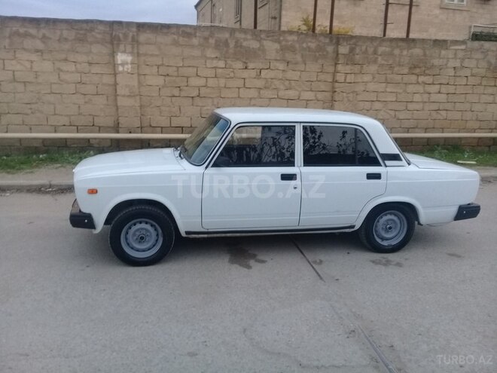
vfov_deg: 45.4
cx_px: 248
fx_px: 445
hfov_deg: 58.4
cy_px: 186
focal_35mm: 31
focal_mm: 3.3
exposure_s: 1/33
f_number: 2.2
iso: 100
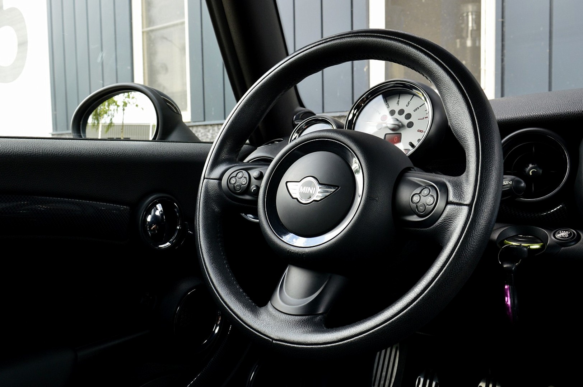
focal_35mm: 30
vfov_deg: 43.5
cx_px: 292
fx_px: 485
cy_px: 194
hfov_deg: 62.0
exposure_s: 1/60
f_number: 8
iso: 450
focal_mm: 20
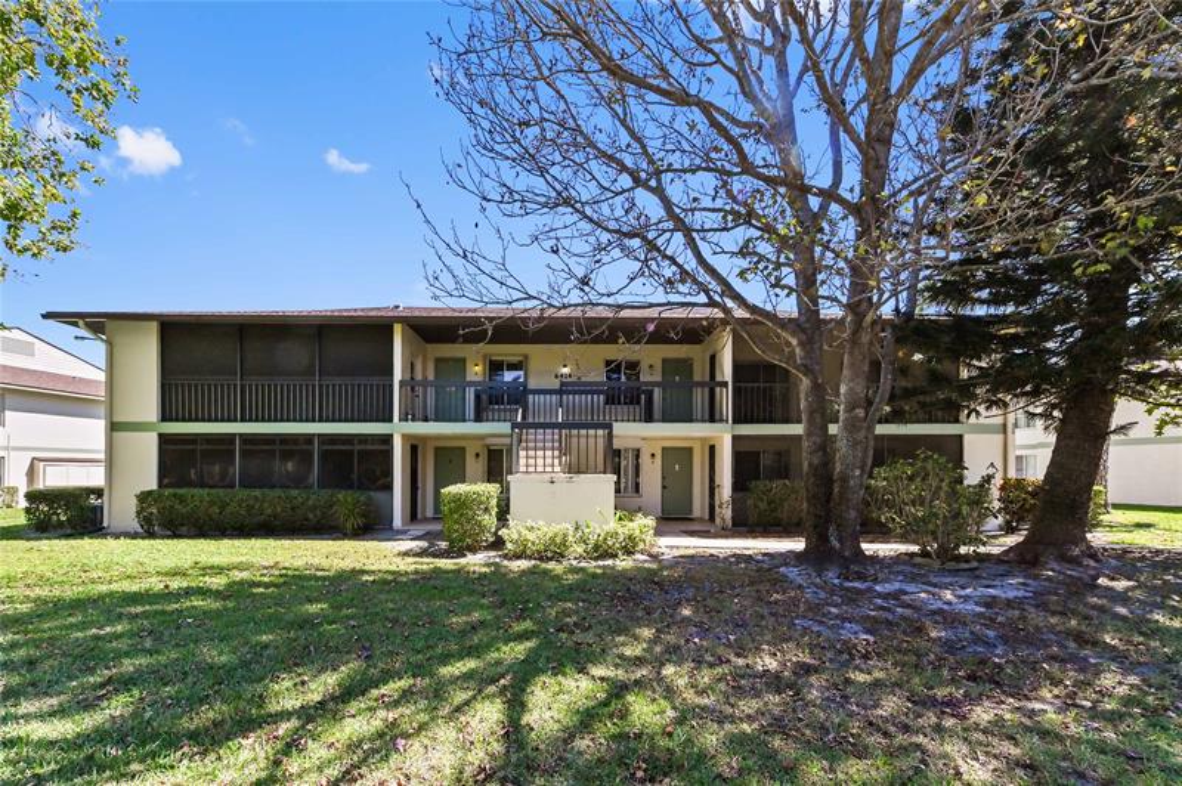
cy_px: 393
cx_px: 591
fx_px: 459
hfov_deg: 104.3
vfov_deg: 81.1
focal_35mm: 14
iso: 400
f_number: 9
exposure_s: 1/800
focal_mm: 14
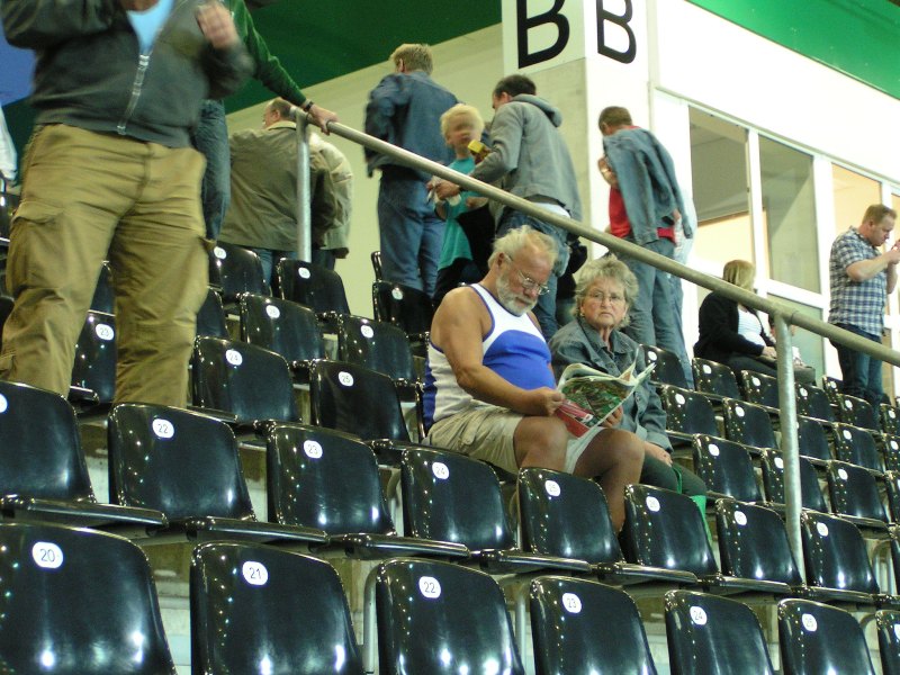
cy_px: 338
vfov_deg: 18.7
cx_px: 450
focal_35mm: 79
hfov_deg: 24.7
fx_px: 2054
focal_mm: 12.1
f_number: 3.2
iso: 200
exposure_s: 1/10
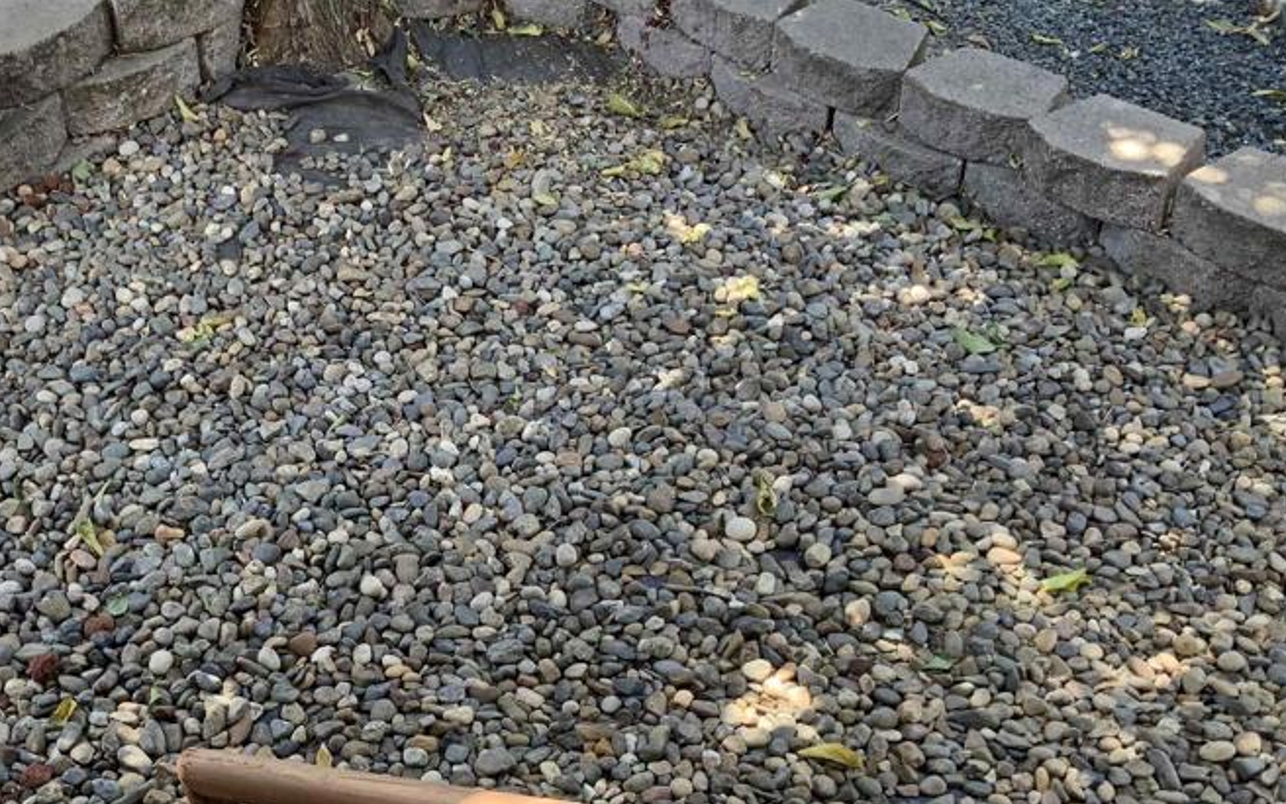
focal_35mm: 48
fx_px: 1682
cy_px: 561
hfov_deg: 41.0
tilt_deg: -39.8
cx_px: 371
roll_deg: +0.5
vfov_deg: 26.7
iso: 64
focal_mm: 3
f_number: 1.8
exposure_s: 1/120
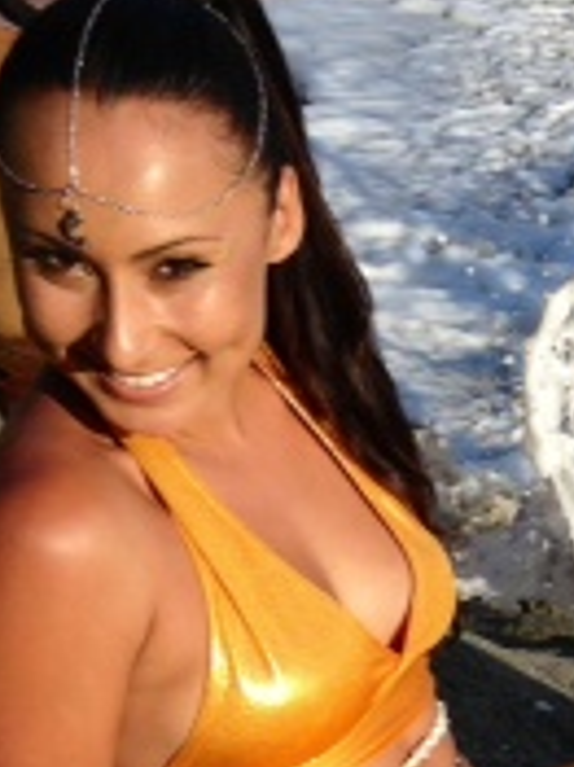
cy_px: 951
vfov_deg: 15.6
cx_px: 841
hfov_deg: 11.7
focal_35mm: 121
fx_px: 2678
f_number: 2.4
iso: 50
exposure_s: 1/1664
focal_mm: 4.13
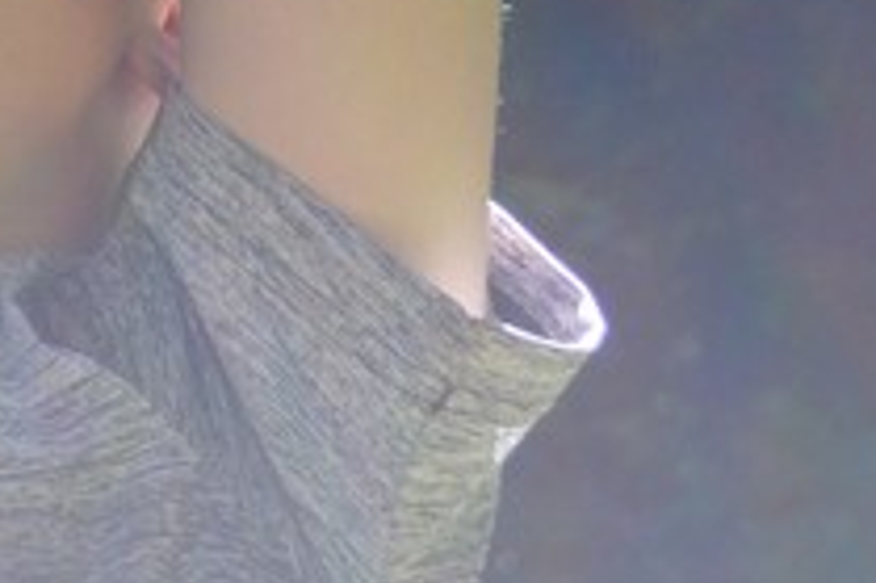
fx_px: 5714
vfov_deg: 5.8
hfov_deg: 8.4
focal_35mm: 235
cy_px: 23
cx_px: -817
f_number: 4.8
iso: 900
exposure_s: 1/640
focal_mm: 32
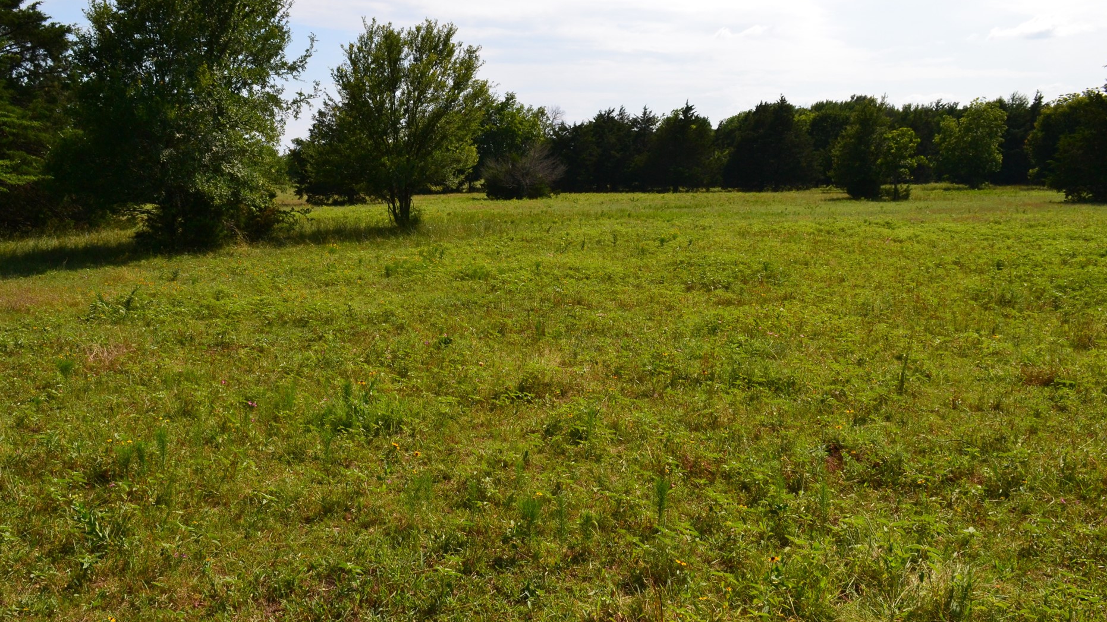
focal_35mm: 33
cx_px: 503
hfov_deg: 59.4
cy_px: 308
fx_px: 969
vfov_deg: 35.6
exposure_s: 1/500
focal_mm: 18
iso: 360
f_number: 11
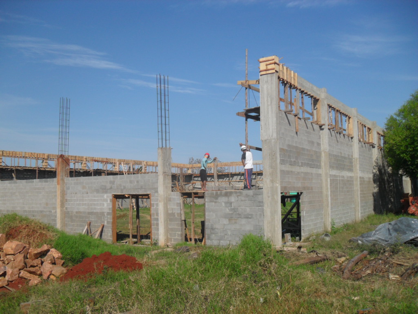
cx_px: 209
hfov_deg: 52.6
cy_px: 157
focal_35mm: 35
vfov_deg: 40.7
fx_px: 423
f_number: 8.9
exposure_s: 1/250
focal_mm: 6.2
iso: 100
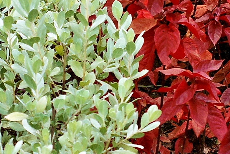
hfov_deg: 11.2
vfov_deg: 7.5
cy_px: 69
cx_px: 85
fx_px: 1176
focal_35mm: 184
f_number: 3.5
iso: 500
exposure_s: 1/2000
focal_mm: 18.3
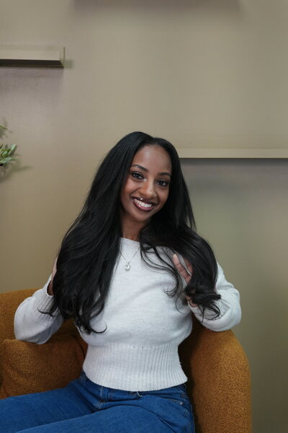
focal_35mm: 46
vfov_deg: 42.3
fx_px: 558
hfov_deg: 28.9
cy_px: 216
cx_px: 144
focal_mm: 31
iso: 1250
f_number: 5
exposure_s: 1/160
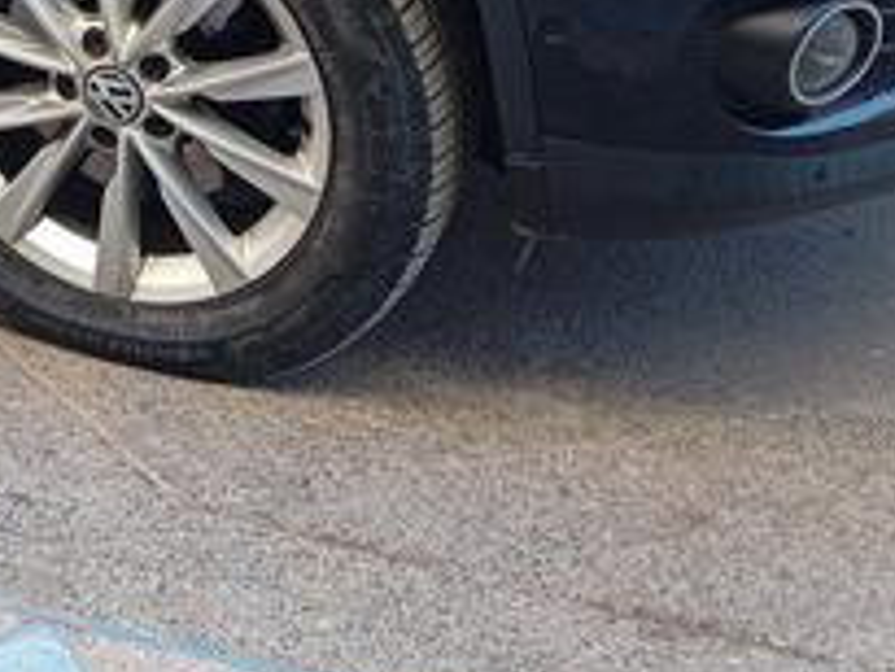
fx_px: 2302
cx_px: -301
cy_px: -295
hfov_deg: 20.0
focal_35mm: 89
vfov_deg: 15.5
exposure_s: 1/100
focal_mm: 4.22
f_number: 1.8
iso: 178
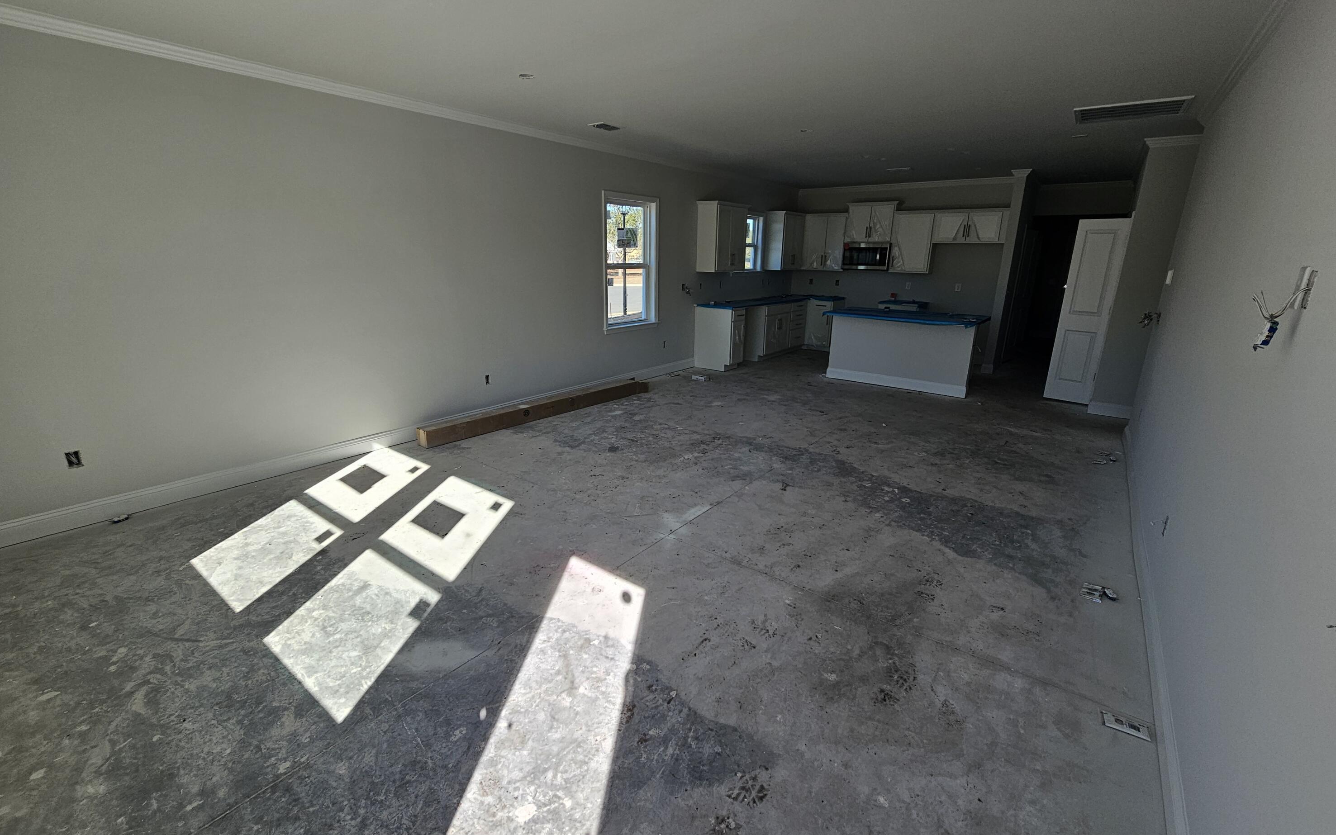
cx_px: 668
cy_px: 414
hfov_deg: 105.3
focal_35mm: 14
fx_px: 510
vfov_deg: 78.6
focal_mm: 2.2
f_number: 2.2
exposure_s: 1/388
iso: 50
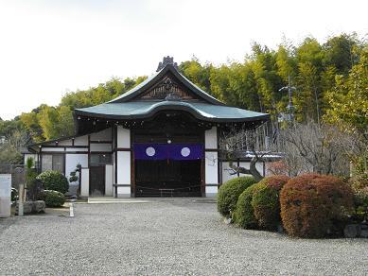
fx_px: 532
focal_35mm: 50
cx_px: 184
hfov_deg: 38.2
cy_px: 138
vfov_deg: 29.1
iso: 100
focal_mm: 8.8
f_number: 3.6
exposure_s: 1/250
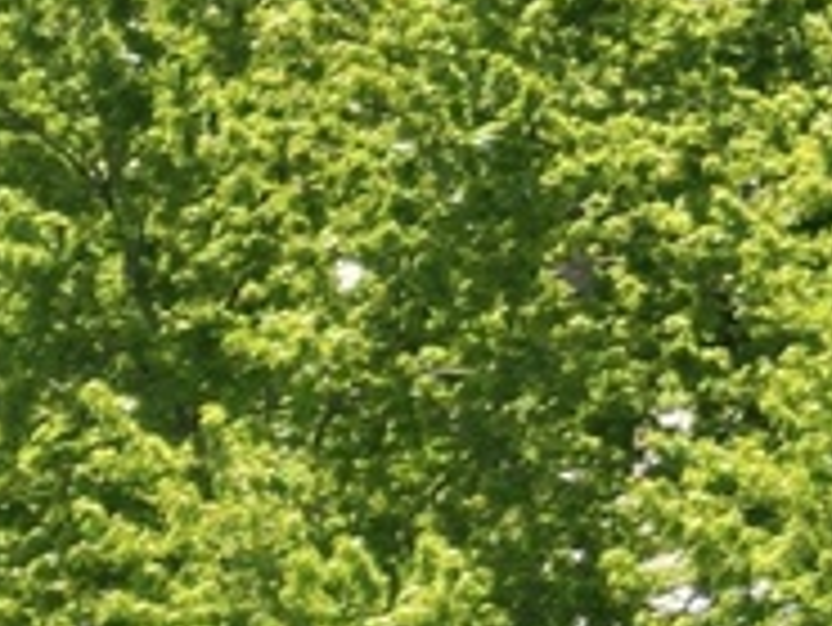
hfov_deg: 7.8
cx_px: 3094
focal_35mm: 187
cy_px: -27
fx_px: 4497
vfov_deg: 7.9
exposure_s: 1/1500
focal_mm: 6.7
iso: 110
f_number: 1.7
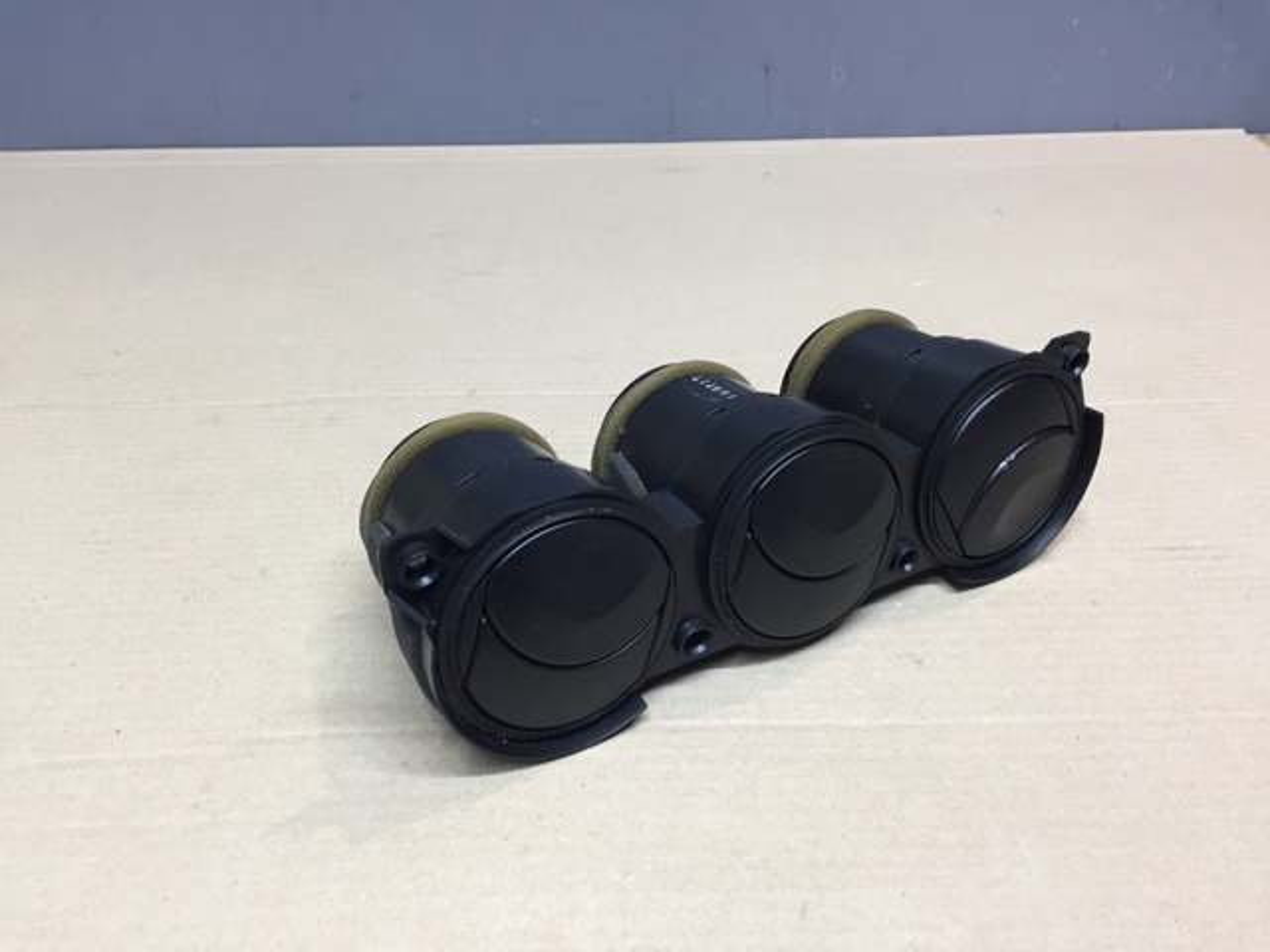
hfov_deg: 61.7
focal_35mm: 29
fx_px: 1064
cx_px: 635
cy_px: 476
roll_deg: -0.7
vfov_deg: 48.2
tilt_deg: -34.0
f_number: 2.2
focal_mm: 4.15
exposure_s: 1/33
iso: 64
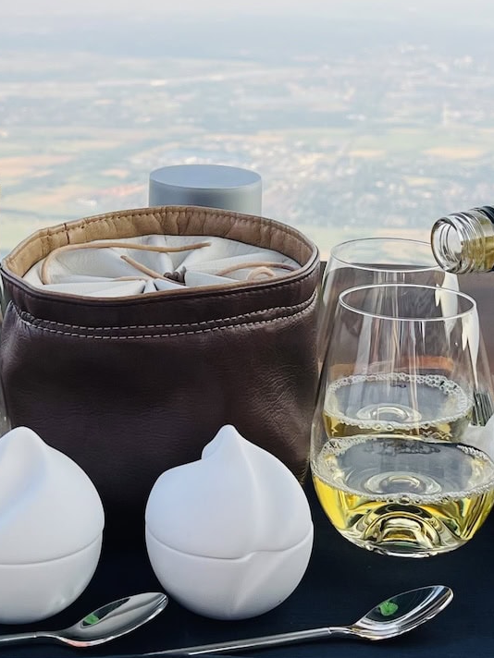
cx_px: 163
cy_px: 84
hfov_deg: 20.1
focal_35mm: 73
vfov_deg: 25.9
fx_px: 1389
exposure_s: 1/969
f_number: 1.6
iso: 32
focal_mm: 5.1
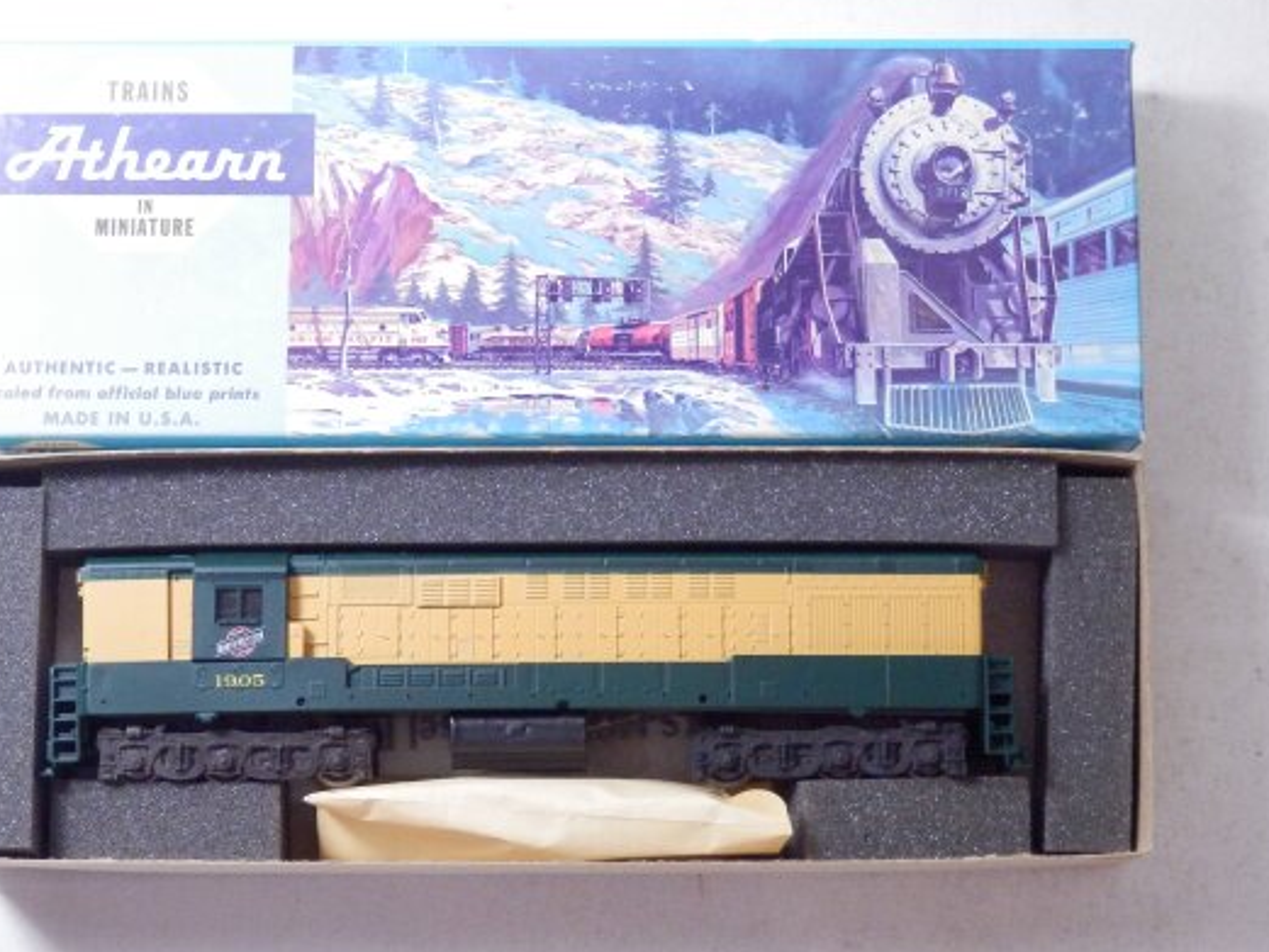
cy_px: 472
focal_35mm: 76
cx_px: 575
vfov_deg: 19.4
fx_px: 2787
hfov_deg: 25.6
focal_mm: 11.9
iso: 1000
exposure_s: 1/160
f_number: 4.4
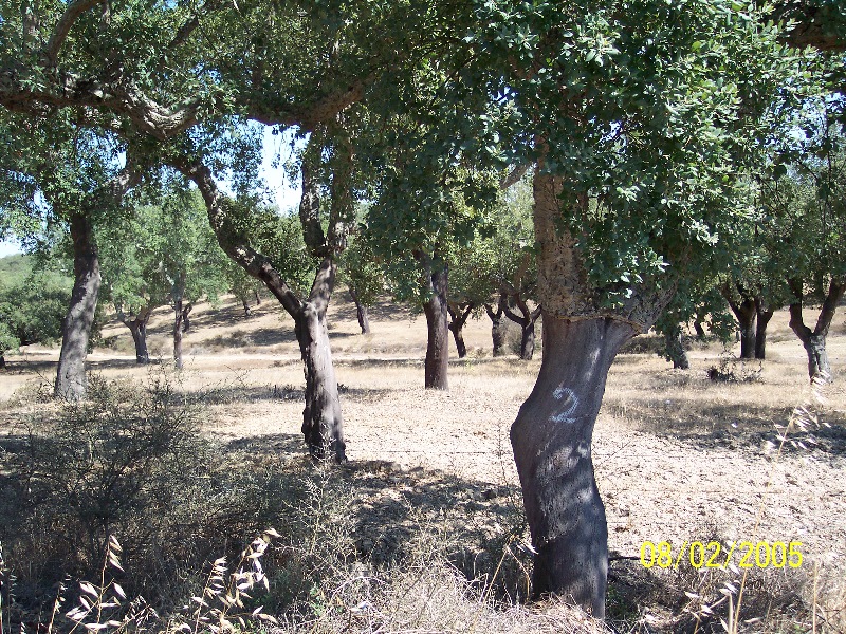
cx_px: 423
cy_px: 317
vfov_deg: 37.7
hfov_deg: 49.0
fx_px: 929
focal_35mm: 38
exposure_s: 1/700
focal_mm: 8
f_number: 2.8
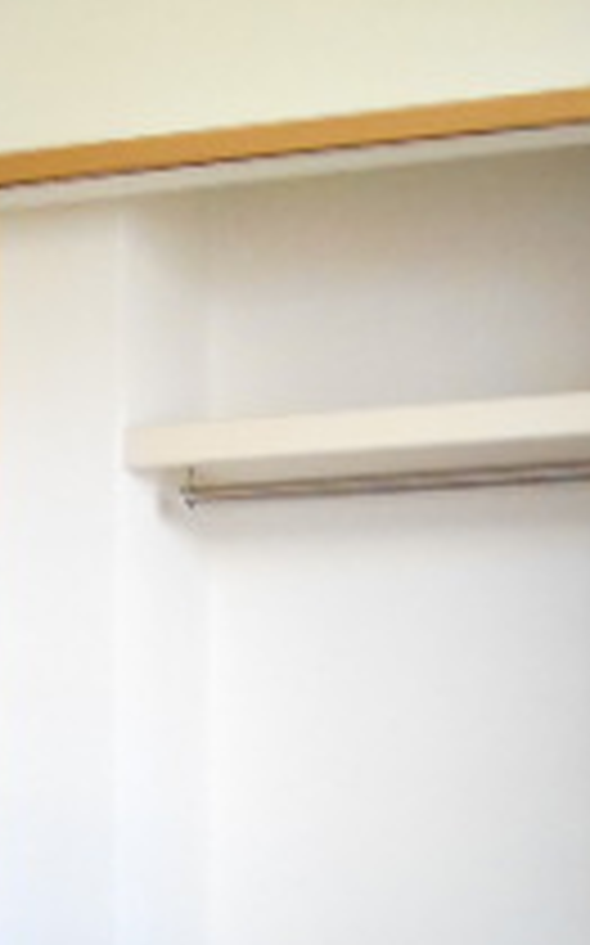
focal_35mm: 84
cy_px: 1004
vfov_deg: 23.3
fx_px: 2164
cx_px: 324
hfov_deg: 15.5
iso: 800
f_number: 3.2
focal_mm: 4.6
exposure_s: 1/125
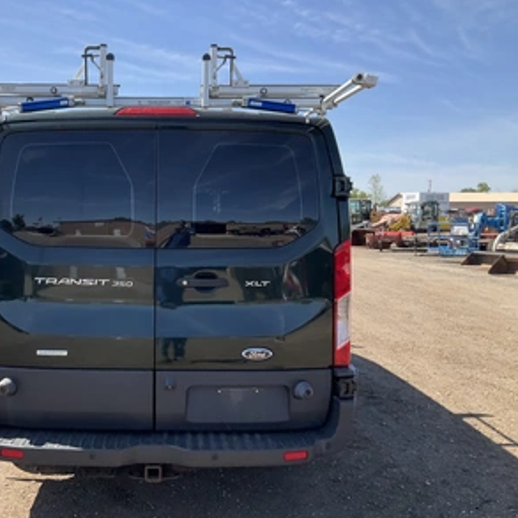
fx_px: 593
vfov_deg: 47.2
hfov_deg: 46.4
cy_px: 260
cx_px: 166
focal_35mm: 35
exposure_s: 1/929
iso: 25
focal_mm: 3
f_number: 1.8
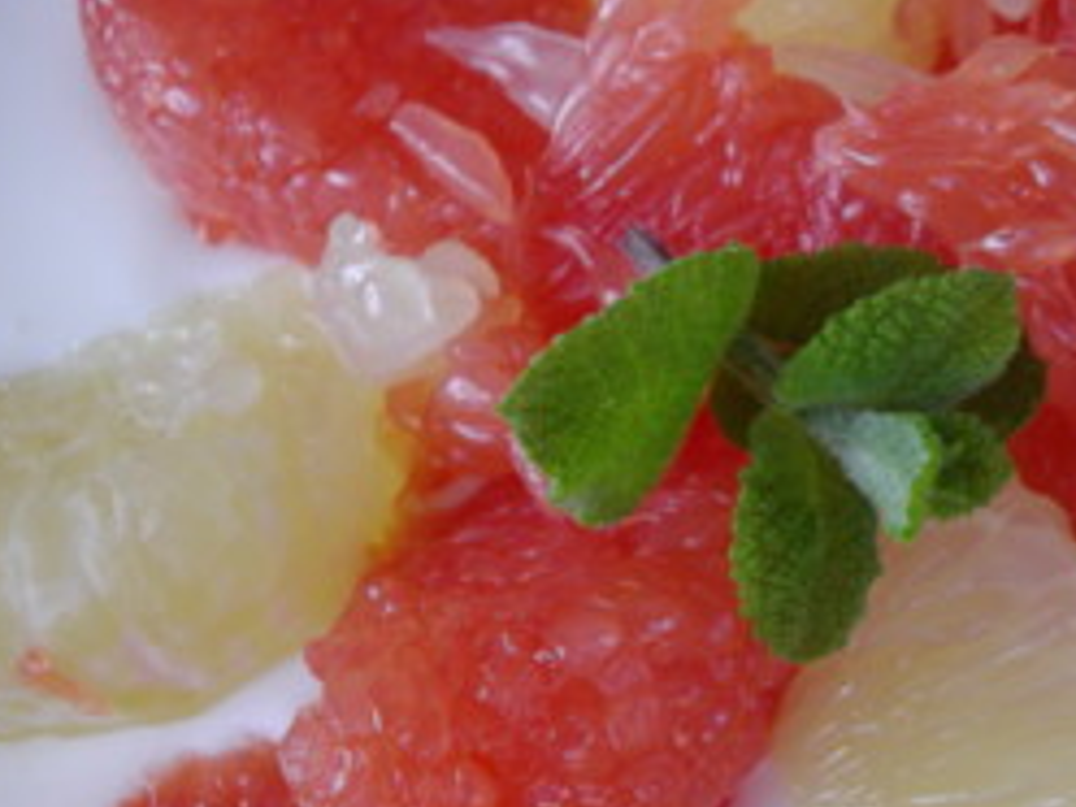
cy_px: 408
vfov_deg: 25.2
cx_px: 915
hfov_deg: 32.0
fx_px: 1803
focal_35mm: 58
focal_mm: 5.8
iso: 100
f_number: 3.5
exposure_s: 1/100
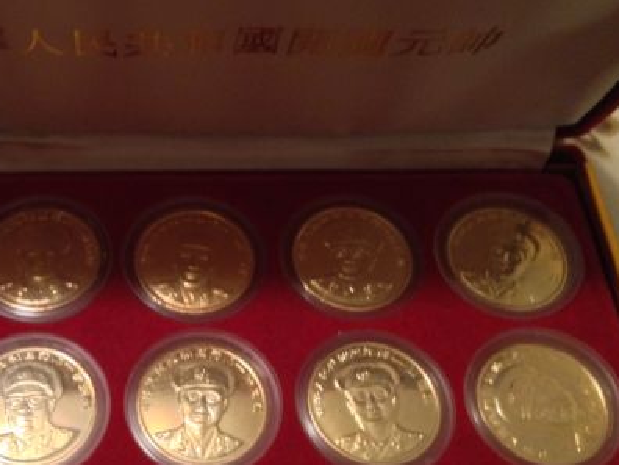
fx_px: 894
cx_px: 169
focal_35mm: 50
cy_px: 251
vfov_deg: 29.1
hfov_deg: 37.4
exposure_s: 1/15
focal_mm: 4.12
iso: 500
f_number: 2.4
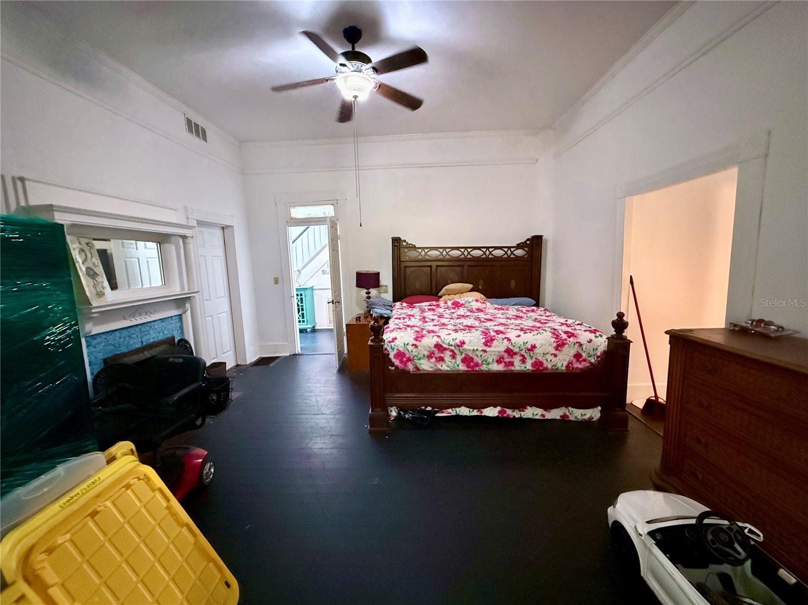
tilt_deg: -6.4
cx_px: 404
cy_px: 302
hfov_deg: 102.1
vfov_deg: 85.6
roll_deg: -0.5
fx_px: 327
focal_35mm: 14
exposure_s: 1/60
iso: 1250
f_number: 2.2
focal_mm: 2.22
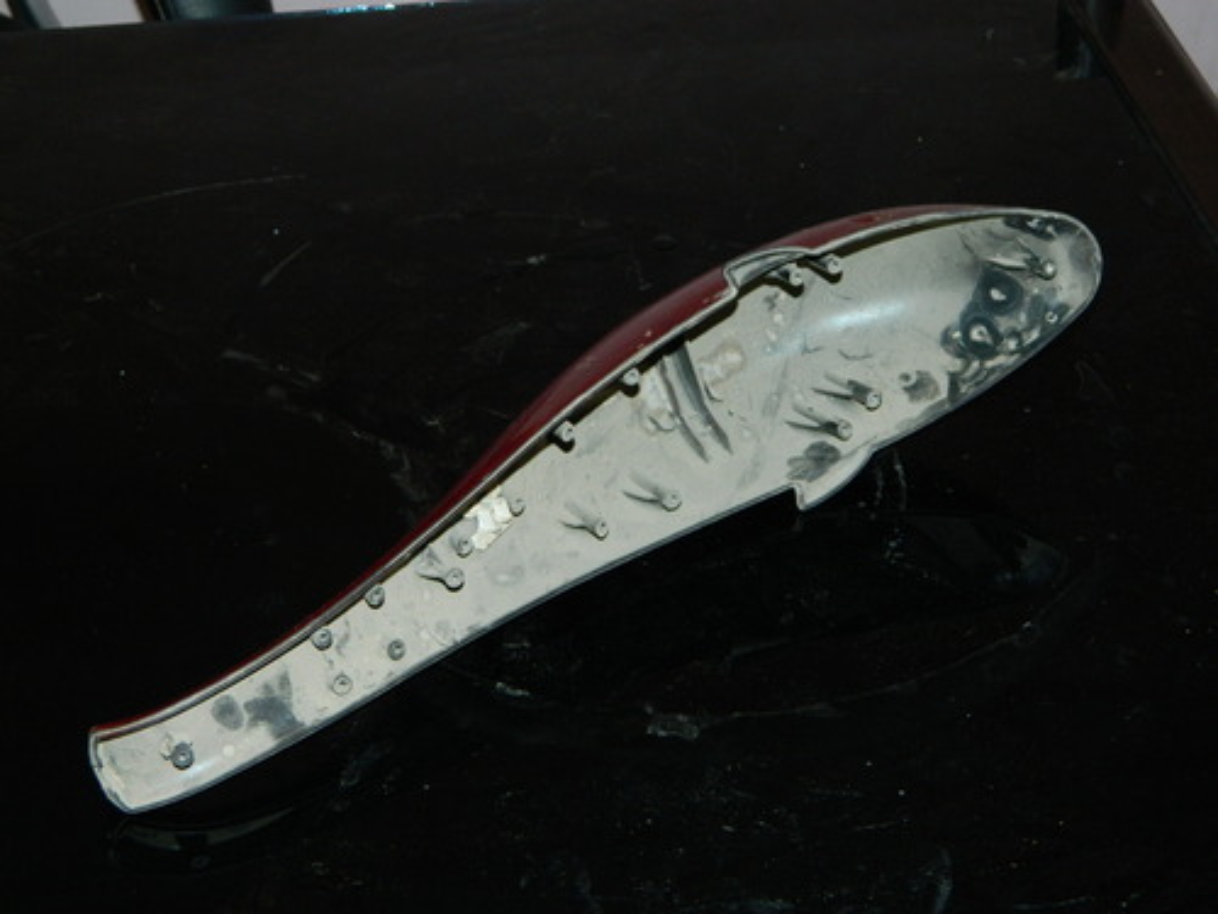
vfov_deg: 21.0
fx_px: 2463
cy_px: 457
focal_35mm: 70
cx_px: 609
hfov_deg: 27.8
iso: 200
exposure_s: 1/50
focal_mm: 12.6
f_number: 4
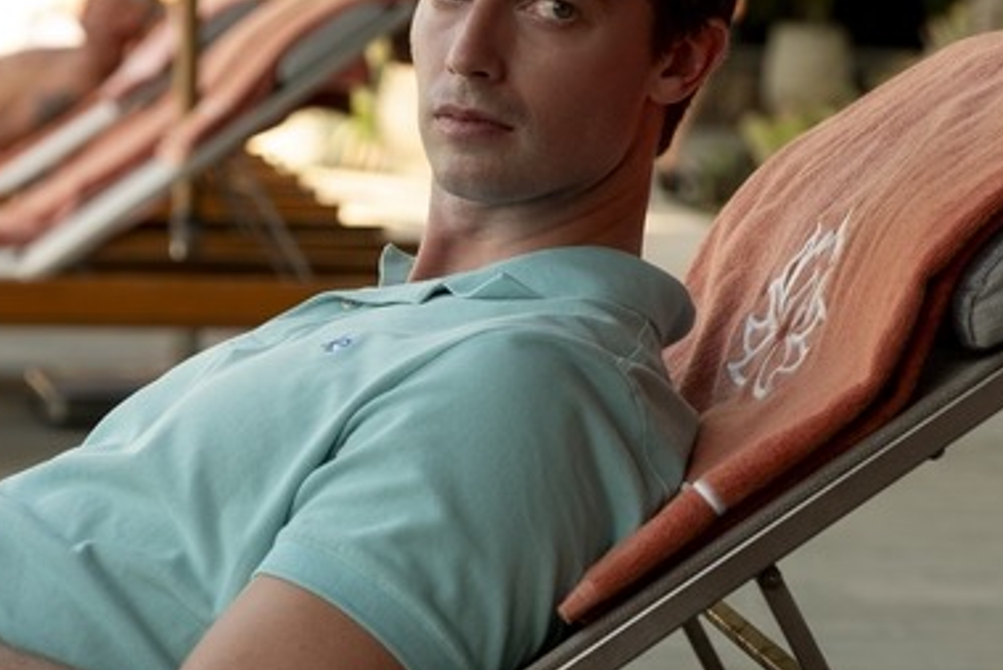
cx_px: 341
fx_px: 3902
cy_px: 298
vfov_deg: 9.8
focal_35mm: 140
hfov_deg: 14.6
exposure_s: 1/500
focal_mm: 55
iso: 400
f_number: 3.6
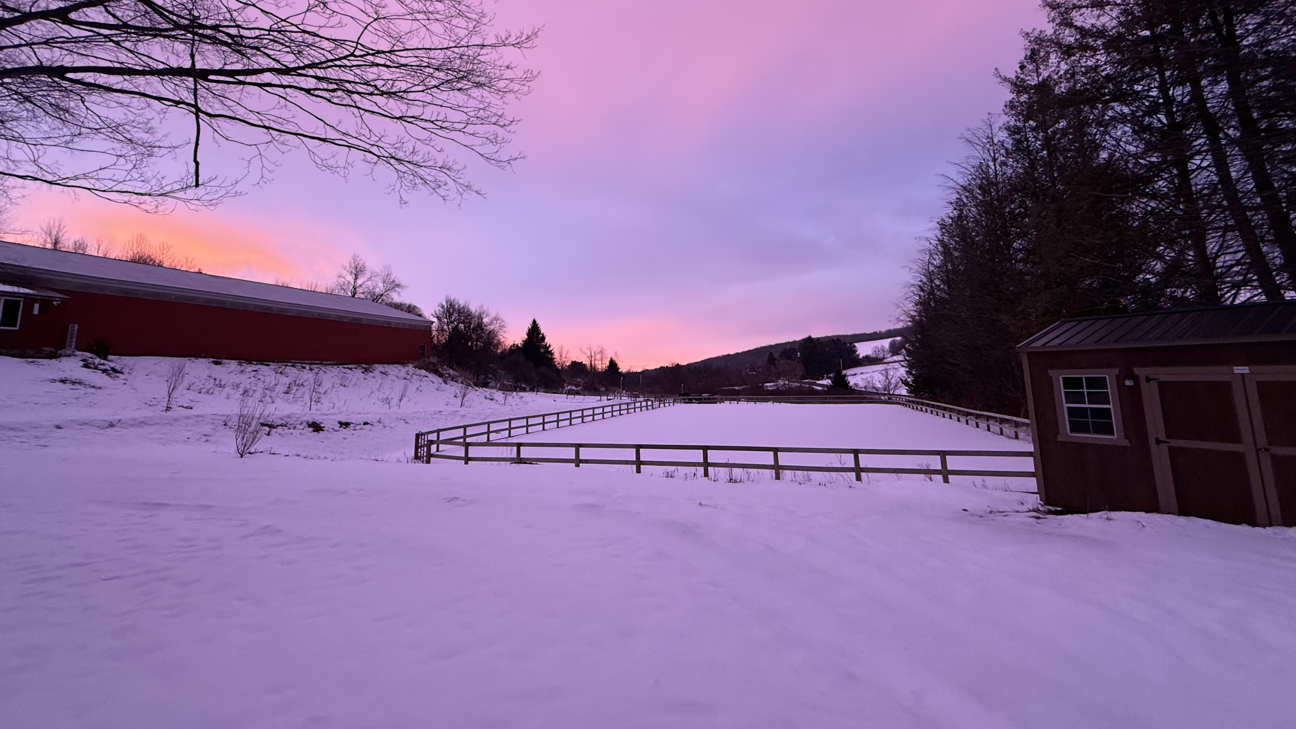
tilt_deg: +9.7
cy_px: 291
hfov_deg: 99.3
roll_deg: +0.3
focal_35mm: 16
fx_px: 550
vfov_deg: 66.4
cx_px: 618
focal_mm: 2.22
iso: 250
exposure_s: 1/99
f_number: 2.2
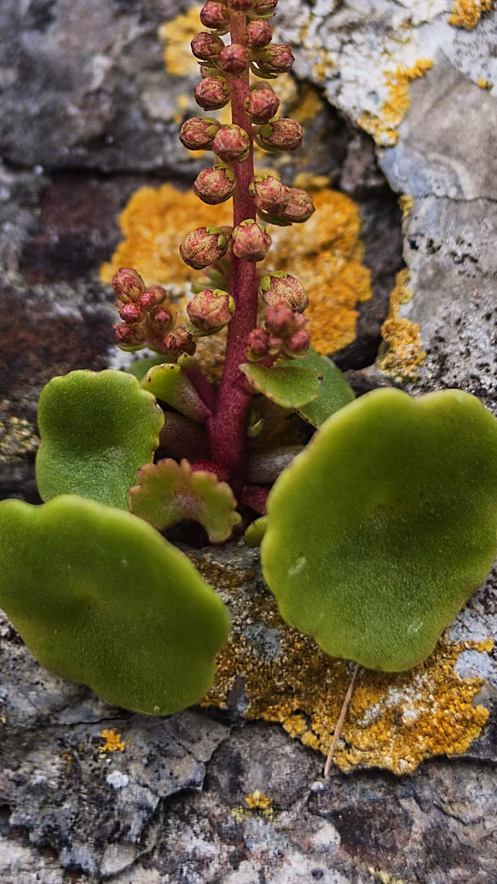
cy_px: 166
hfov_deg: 14.5
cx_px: 147
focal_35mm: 83
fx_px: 1944
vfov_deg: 25.1
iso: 320
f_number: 2.8
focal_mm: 35
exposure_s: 1/1000
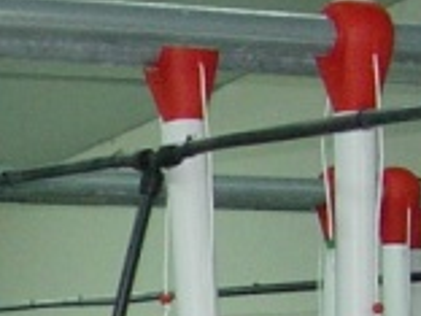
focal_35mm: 300
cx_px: -417
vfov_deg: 4.8
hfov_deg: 6.4
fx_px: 3649
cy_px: 794
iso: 115
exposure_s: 1/20.1
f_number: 2.8
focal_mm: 7.8
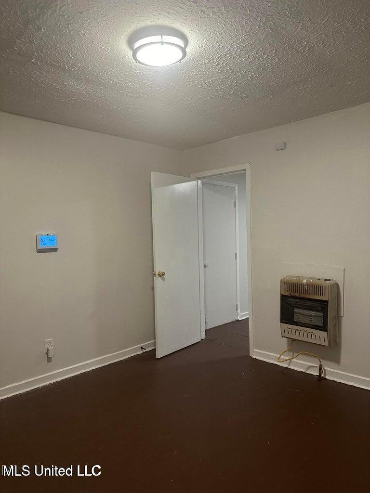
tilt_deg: -2.5
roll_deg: +0.2
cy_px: 246
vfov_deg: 71.6
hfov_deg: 56.8
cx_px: 185
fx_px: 342
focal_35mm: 24
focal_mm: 6.86
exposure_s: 1/60
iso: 250
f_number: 1.78
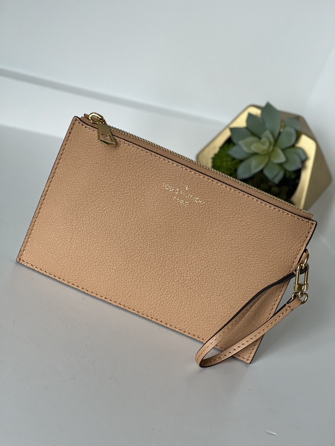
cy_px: 223
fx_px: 994
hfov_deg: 19.1
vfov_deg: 25.3
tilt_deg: -23.7
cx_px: 168
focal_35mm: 77
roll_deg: -23.9
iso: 160
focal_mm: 9
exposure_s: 1/121
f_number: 2.8
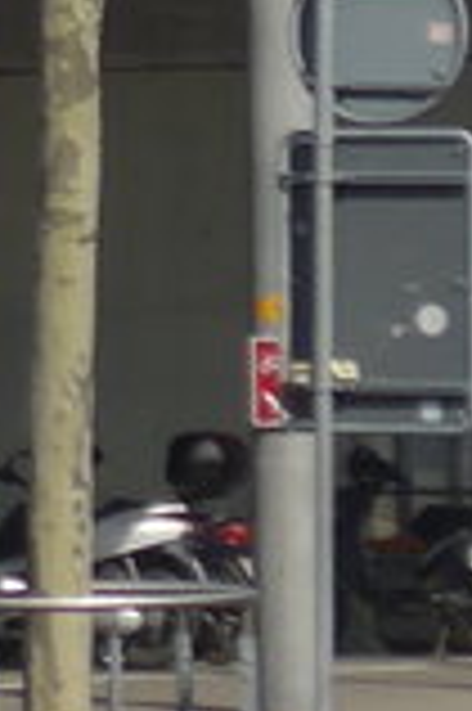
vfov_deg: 2.9
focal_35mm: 711
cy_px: -230
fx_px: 14013
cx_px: -1839
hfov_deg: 1.9
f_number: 4.6
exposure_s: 1/800
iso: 80
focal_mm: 18
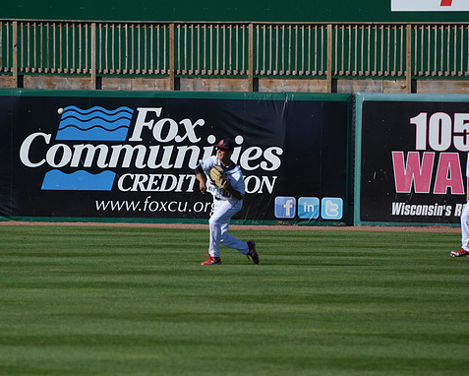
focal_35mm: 410
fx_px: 5693
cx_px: 219
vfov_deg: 3.8
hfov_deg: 4.7
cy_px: 188
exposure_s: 1/8000
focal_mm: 240
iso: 800
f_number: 5.3
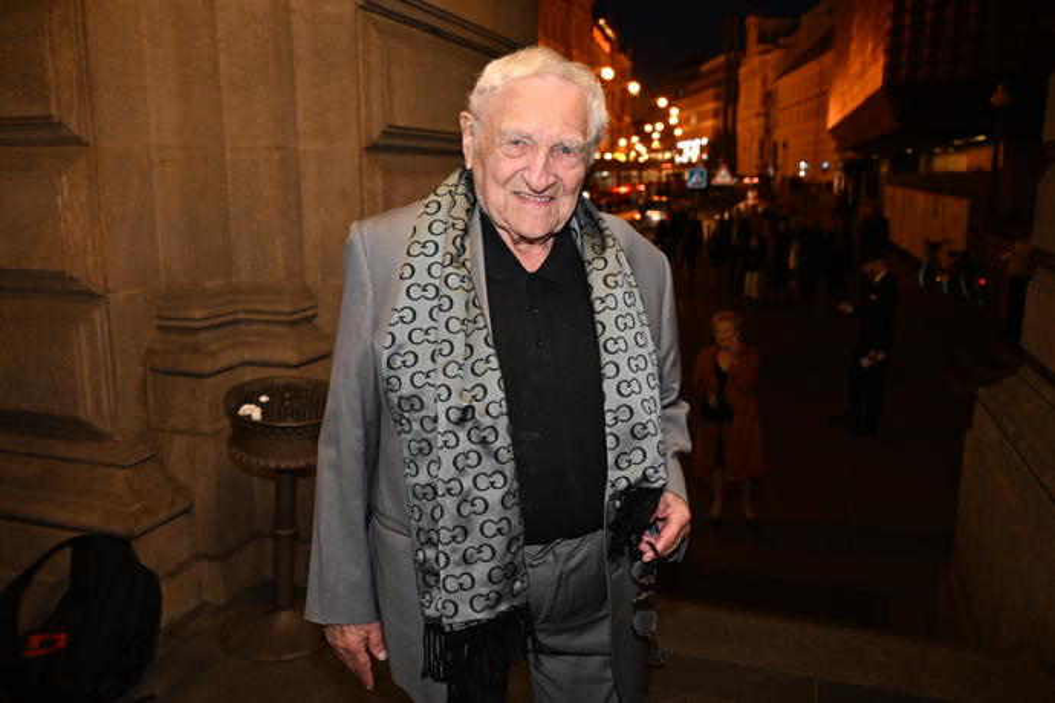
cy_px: 352
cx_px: 528
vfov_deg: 43.6
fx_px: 879
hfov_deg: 61.9
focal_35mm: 30
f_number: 4.5
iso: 4000
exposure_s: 1/80
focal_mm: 30
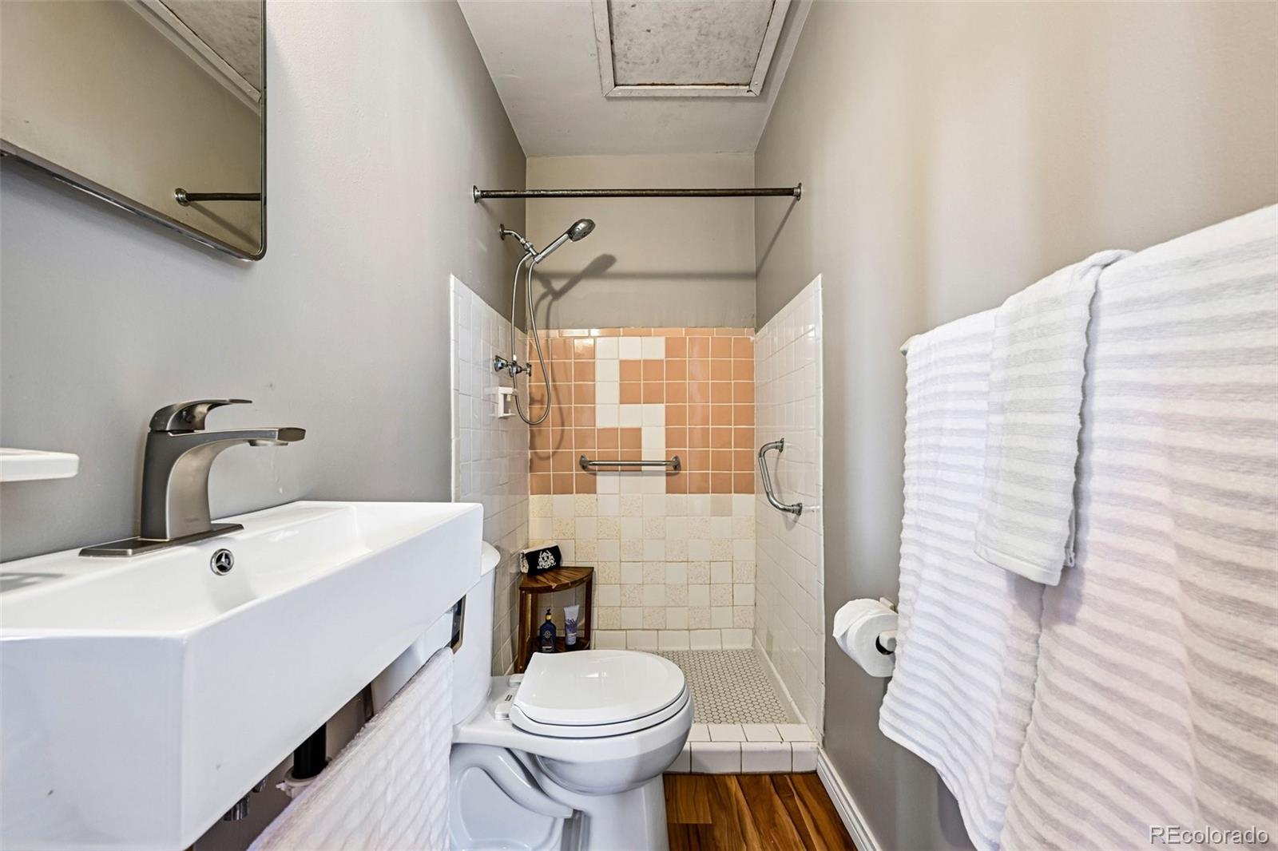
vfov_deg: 81.2
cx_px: 639
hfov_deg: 104.3
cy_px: 426
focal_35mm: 14
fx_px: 497
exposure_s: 1/3.33
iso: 400
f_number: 10
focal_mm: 14
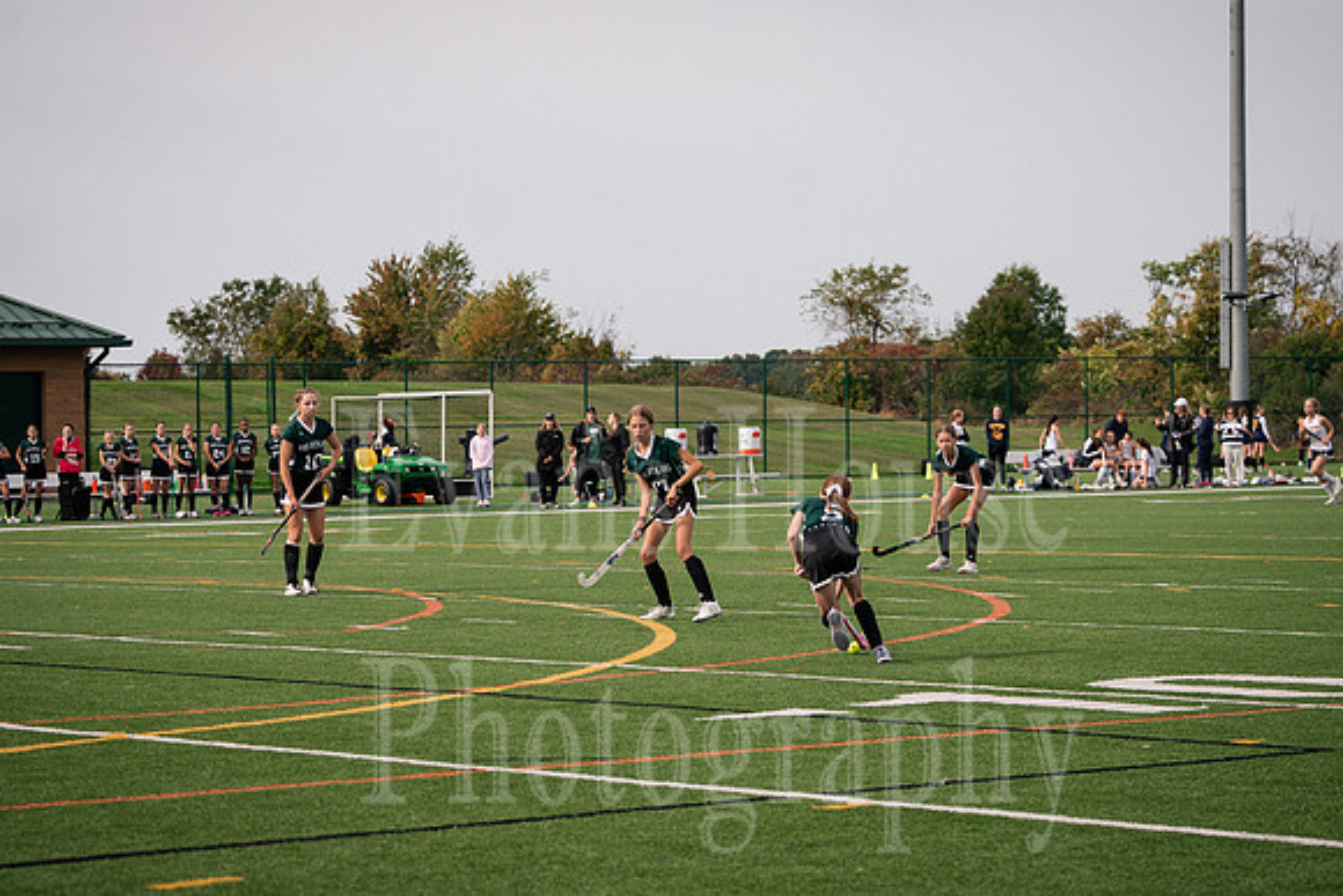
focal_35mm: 116
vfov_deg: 11.8
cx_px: 657
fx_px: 4319
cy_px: 570
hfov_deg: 17.7
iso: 250
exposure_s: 1/2000
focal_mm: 70
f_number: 4
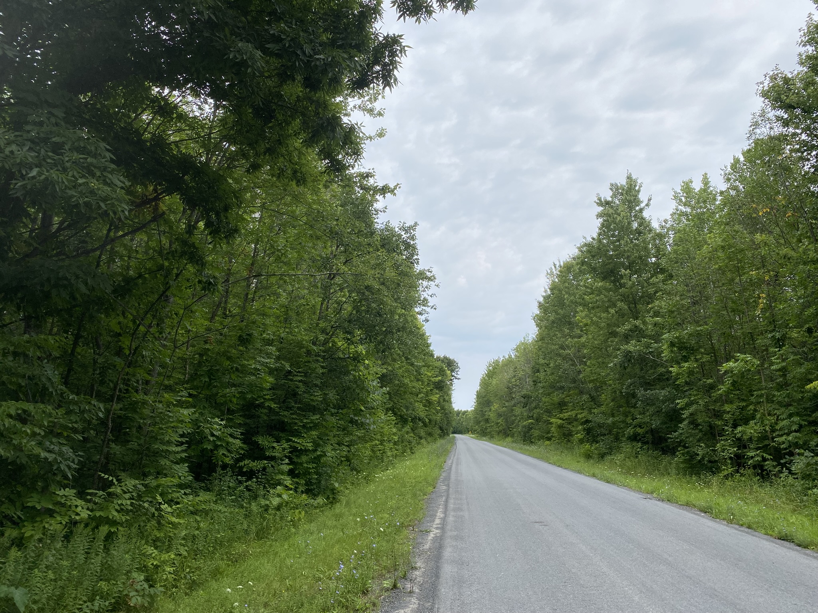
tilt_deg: +10.7
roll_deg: -0.7
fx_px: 614
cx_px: 409
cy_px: 306
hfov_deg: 67.3
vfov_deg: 53.1
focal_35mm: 26
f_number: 1.8
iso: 32
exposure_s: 1/2571
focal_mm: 4.25
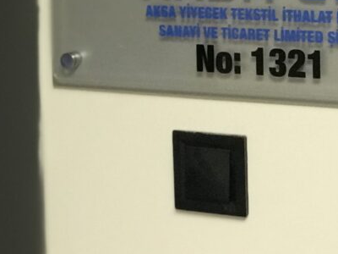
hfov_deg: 13.5
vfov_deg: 10.0
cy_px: -50
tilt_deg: -2.7
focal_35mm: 146
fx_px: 1426
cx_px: 154
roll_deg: +1.3
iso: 640
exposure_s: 1/50
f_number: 2.8
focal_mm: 6.6
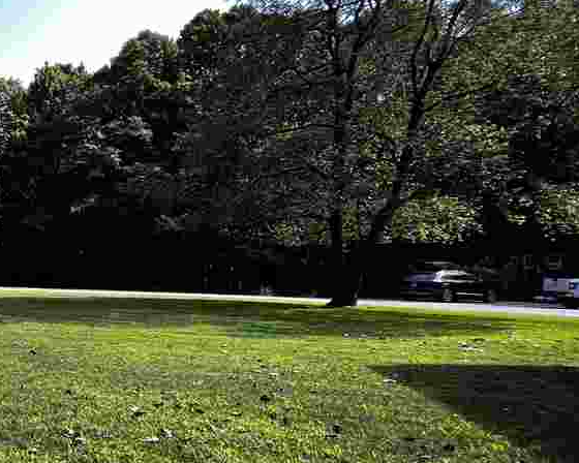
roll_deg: -1.2
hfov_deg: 44.4
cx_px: -71
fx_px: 497
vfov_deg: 49.5
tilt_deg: -4.6
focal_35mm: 29
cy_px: 289
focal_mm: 1.57
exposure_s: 1/184
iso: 32
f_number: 1.8
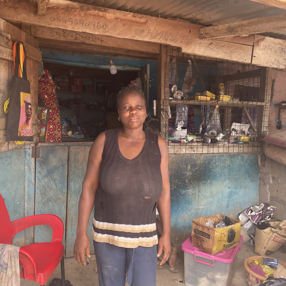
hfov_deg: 52.5
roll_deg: -1.8
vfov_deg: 52.5
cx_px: 142
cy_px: 142
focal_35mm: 31
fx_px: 290
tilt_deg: -4.4
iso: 125
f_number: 1.6
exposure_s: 1/111
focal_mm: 4.2
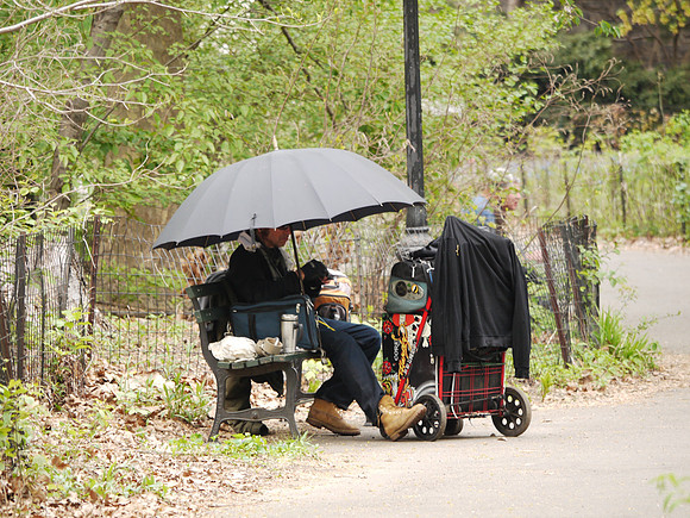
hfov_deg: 5.6
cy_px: 259
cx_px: 345
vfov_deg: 4.2
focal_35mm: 354
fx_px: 7056
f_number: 4.7
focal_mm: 177
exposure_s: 1/125
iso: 320
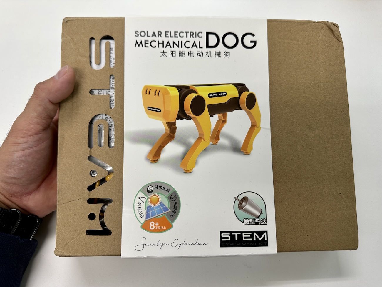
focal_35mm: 24
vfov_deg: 56.8
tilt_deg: -65.9
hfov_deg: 71.6
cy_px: 144
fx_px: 265
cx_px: 191
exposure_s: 1/100
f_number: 1.78
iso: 64
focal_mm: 6.86
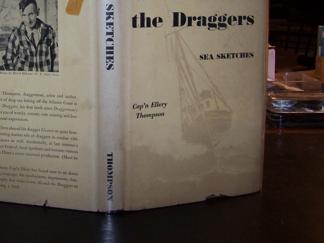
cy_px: 69
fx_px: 534
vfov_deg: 25.4
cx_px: 107
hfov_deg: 33.5
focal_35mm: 57
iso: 140
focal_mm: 6.3
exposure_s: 1/60
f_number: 2.8
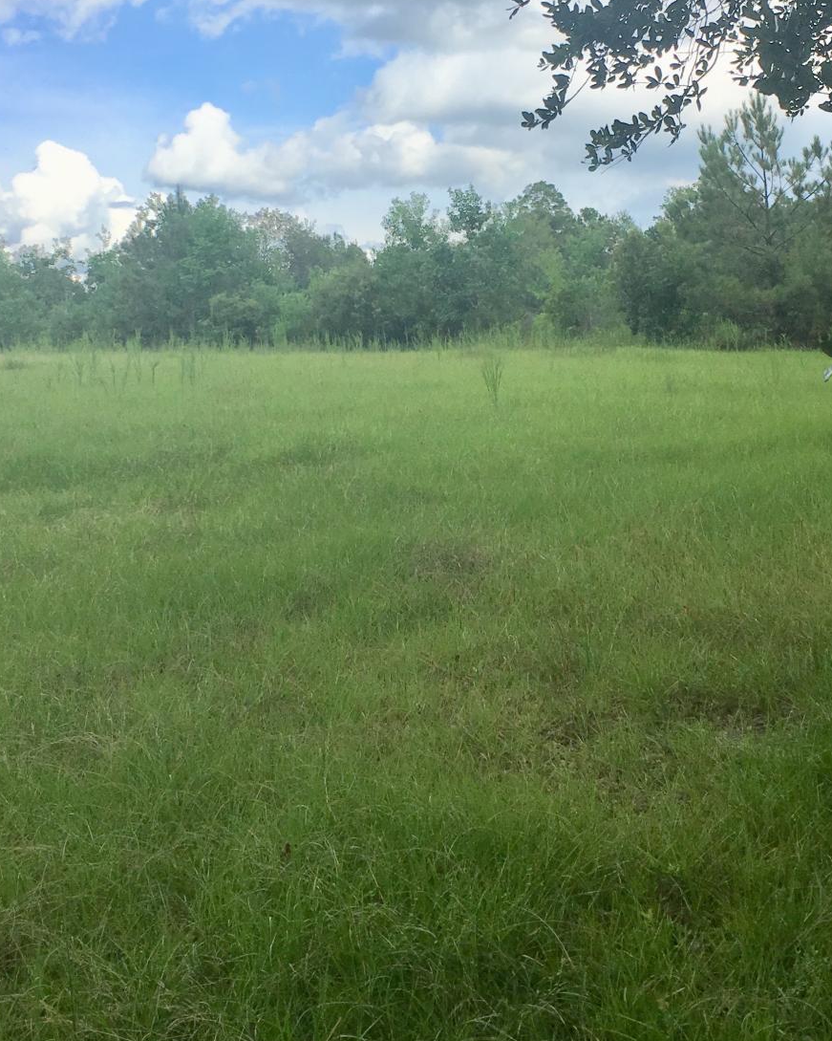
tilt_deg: +1.8
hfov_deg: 29.1
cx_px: 446
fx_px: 1601
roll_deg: +0.3
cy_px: 322
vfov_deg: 35.5
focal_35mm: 52
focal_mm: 4.15
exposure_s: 1/1709
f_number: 2.2
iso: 25
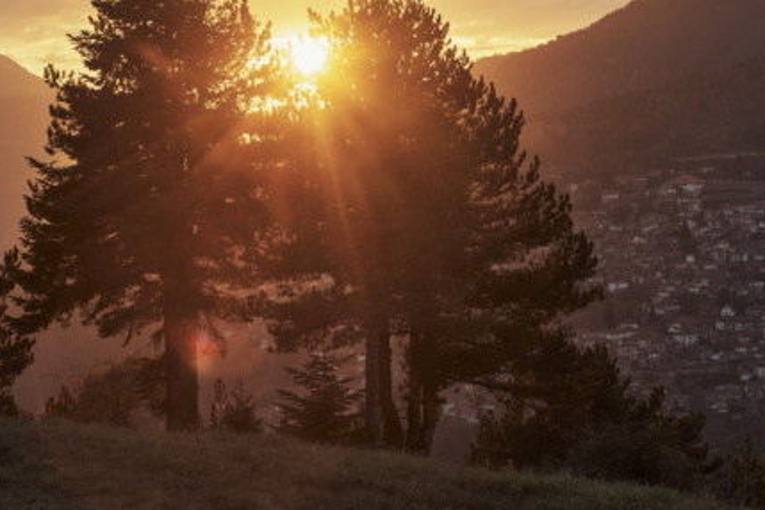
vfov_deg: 14.0
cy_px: 212
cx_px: 257
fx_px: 2082
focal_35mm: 98
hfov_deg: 20.7
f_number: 6.3
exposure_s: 1/200
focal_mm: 70
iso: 200
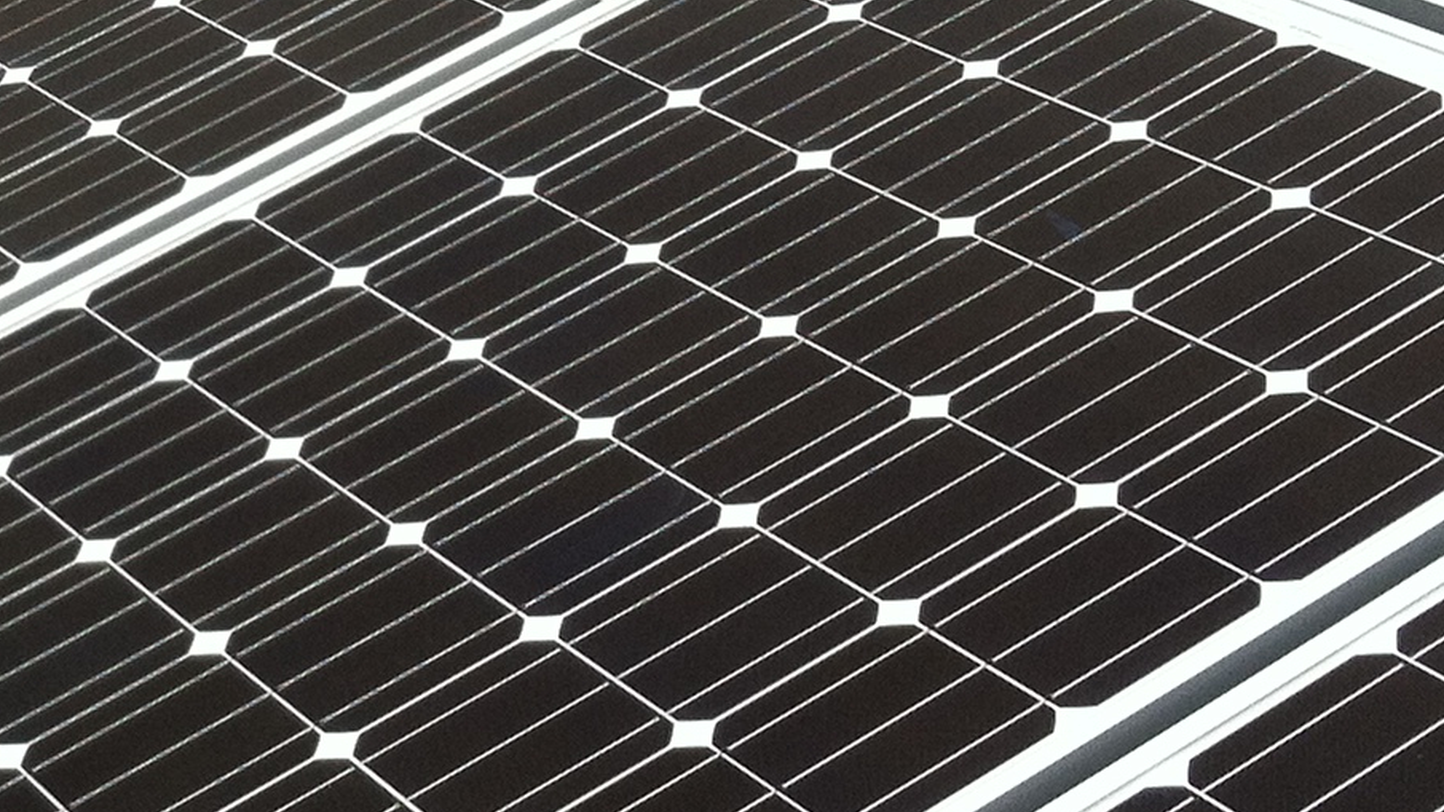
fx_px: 4173
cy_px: -46
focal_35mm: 109
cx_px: -132
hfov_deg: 18.9
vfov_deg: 11.0
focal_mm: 3.85
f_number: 2.8
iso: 80
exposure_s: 1/563
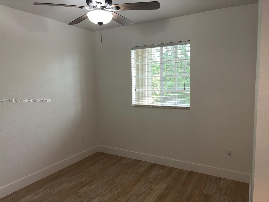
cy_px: 101
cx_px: 134
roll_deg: +1.3
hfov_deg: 67.3
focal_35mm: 26
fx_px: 202
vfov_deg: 53.1
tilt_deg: -5.7
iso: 40
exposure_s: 1/22
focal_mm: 5.96
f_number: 1.6
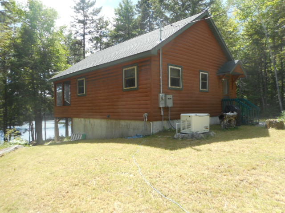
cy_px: 106
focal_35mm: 25
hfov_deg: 69.4
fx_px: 206
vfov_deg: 54.9
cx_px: 142
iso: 80
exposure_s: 1/200
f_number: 3.7
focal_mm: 4.5
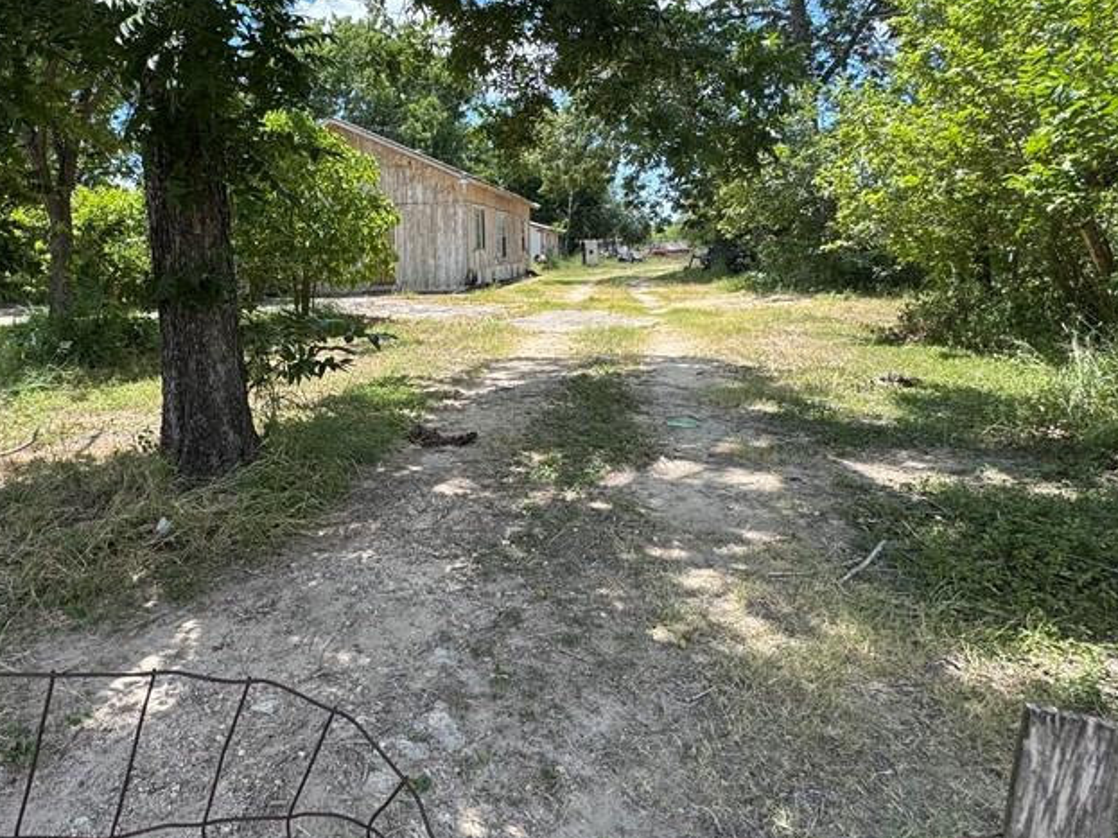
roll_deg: +2.5
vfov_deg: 58.5
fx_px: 743
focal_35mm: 23
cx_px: 380
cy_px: 348
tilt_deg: -7.3
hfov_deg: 71.9
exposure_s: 1/515
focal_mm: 2.22
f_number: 2.2
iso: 40
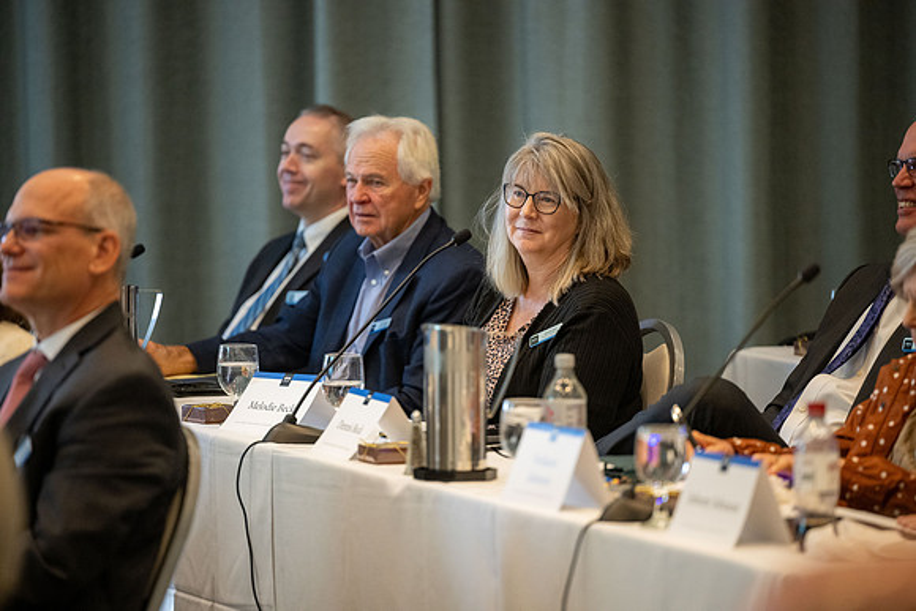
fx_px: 5090
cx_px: 458
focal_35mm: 200
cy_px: 306
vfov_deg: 6.9
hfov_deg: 10.3
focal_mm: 200
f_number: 2.8
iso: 3200
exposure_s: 1/200
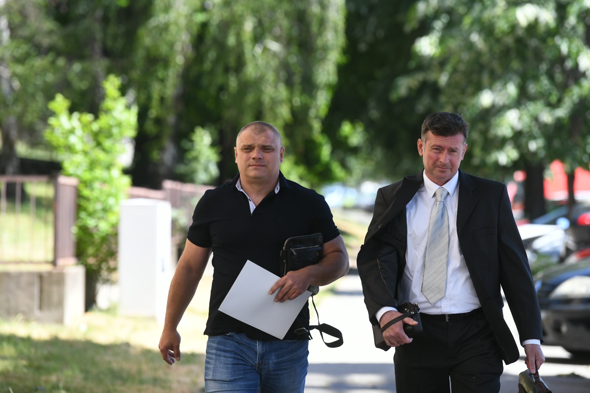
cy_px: 195
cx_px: 290
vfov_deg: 7.7
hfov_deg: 11.5
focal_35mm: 178
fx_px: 2917
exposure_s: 1/2000
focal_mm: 175
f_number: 4
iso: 800
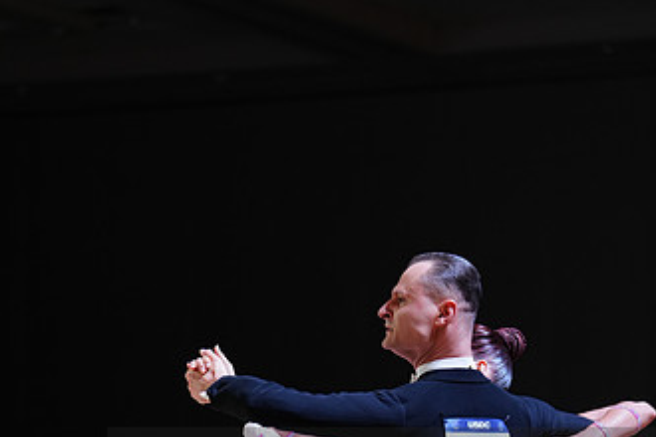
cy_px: 495
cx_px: 383
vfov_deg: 8.2
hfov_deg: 12.3
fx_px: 3043
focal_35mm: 167
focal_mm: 95
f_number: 2.8
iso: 800
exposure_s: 1/500
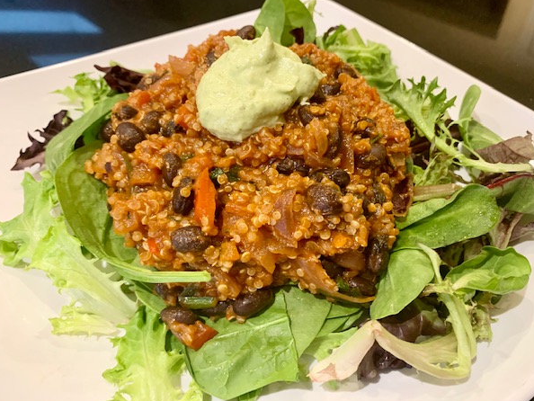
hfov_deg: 63.4
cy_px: 198
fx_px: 432
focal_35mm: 28
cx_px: 279
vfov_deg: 49.8
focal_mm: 4.25
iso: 250
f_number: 1.8
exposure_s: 1/40
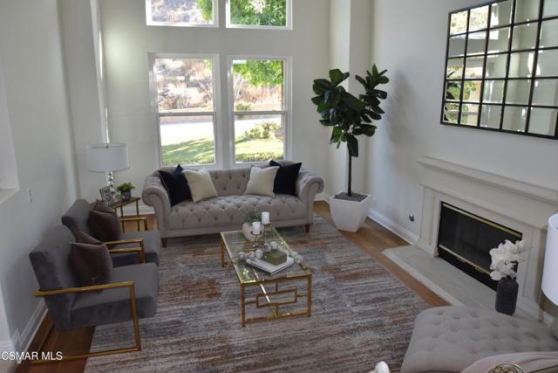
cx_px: 279
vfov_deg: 50.4
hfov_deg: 70.4
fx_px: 395
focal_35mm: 26
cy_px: 186
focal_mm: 17
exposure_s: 1/125
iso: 640
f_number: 5.6
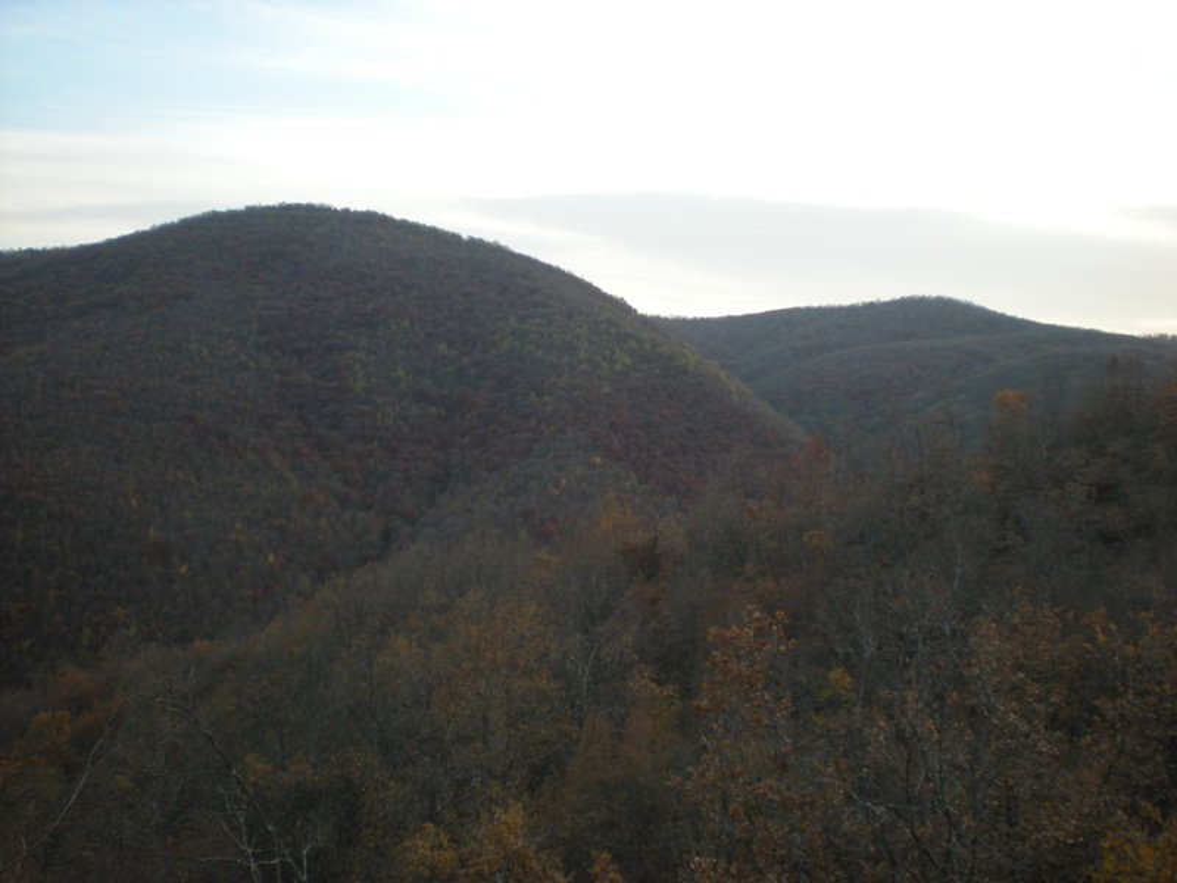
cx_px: 588
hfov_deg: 49.0
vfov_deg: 37.7
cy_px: 442
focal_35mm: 38
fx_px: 1292
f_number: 3.1
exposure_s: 1/114
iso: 64
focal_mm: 6.3
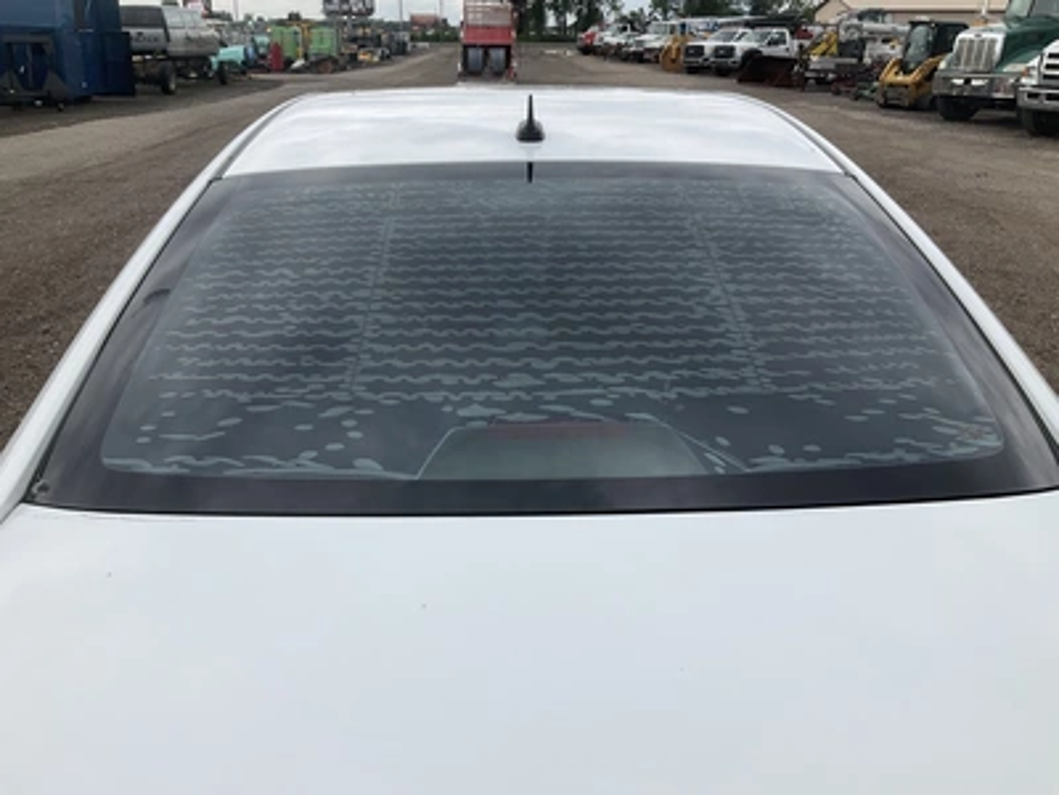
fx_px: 887
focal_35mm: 29
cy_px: 398
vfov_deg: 48.2
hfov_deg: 61.7
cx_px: 530
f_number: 1.8
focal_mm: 3
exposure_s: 1/1626
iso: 25
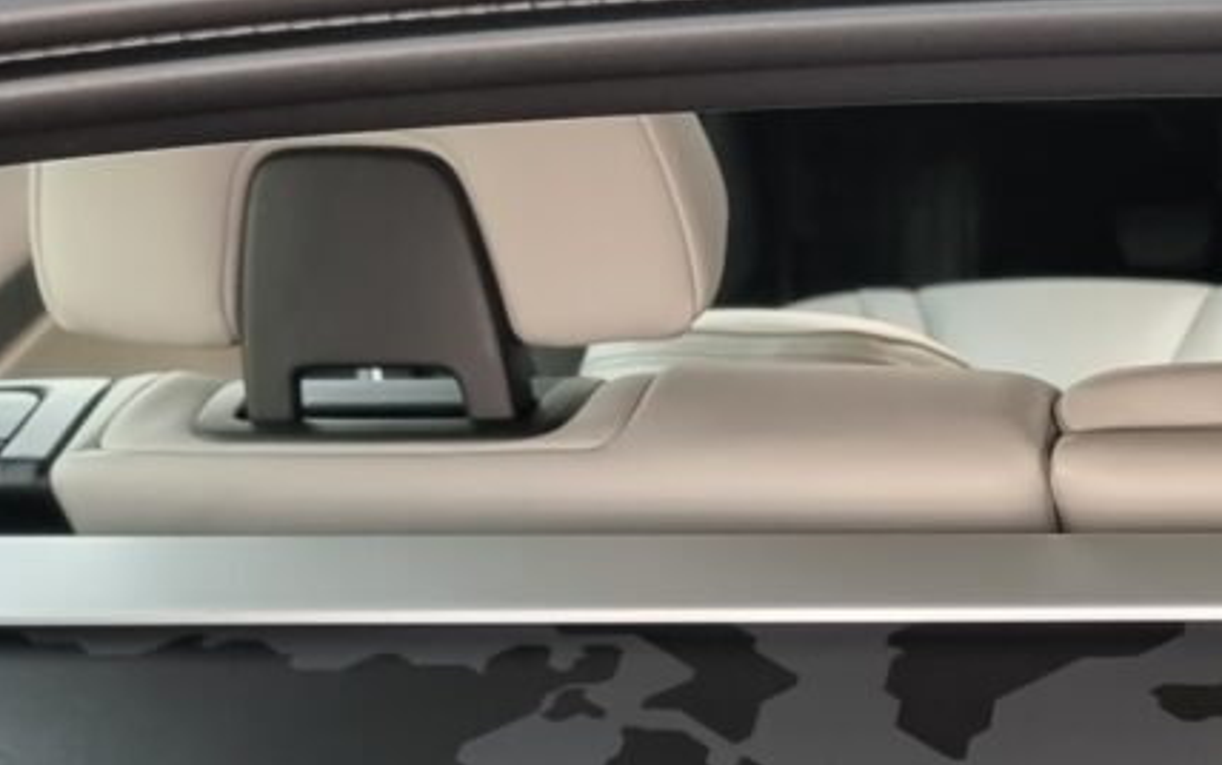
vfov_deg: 12.9
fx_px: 3165
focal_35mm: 95
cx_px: 1528
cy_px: 1225
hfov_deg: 20.2
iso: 200
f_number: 1.8
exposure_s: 1/120
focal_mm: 6.7
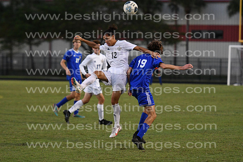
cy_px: 81
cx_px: 122
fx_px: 1570
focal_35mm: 232
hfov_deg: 8.9
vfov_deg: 5.9
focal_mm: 155
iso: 3200
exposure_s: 1/800
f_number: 3.2
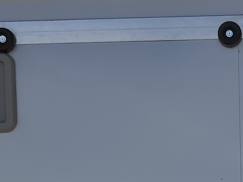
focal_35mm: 157
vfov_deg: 8.9
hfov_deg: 12.4
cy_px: 354
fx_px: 1102
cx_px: 249
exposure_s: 1/4950
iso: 50
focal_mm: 5.96
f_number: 1.6
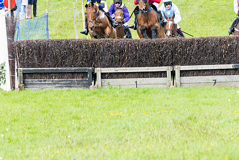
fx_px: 4197
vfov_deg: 2.2
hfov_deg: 3.3
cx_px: 147
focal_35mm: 632
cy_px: 19
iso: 400
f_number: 6.3
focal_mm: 175
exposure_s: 1/640
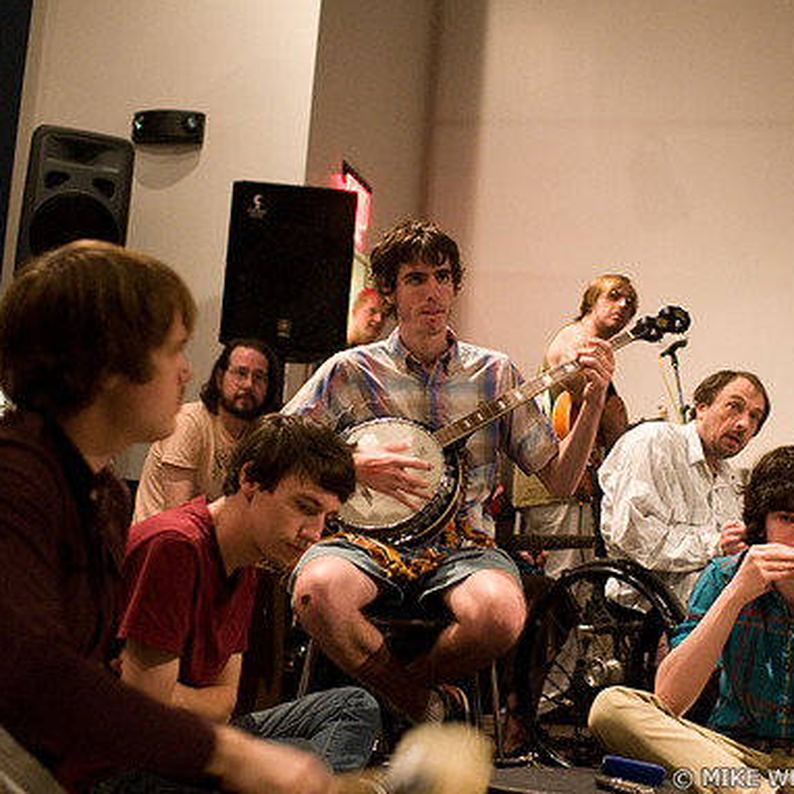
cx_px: 530
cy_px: 396
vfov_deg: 29.6
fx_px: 1505
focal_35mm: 58
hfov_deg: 29.3
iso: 1600
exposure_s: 1/40
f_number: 1.4
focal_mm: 30
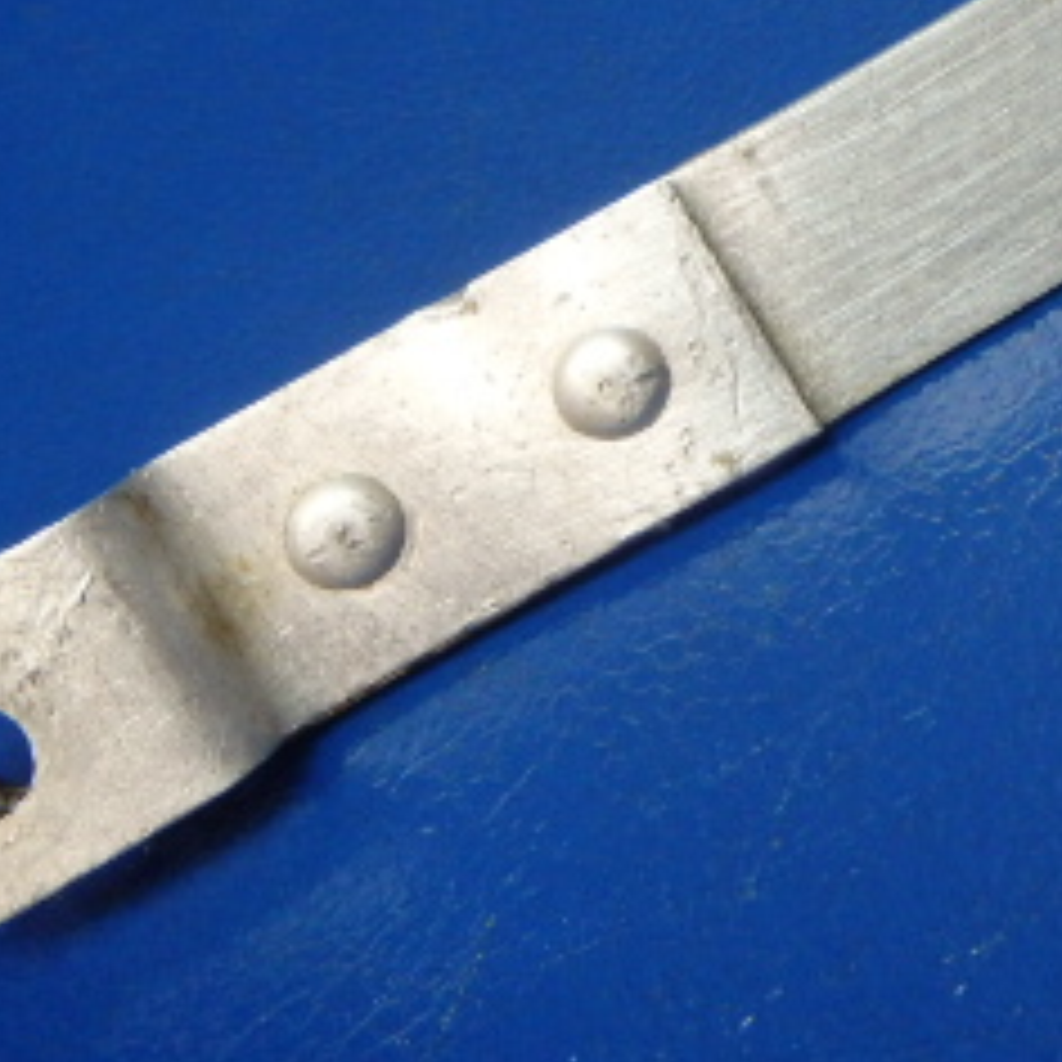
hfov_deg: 24.6
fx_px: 2326
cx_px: 1044
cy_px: 99
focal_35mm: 67
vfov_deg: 24.9
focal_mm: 5
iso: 400
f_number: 3.9
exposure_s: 1/30
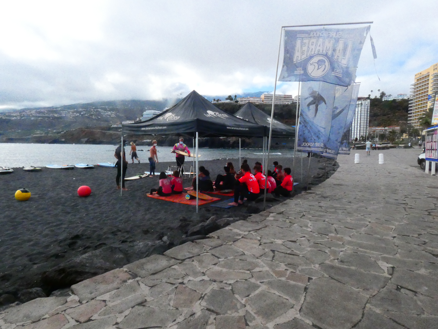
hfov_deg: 81.7
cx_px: 219
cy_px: 164
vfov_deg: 66.0
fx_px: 253
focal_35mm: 20
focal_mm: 3.6
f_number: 8
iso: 800
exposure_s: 1/1300
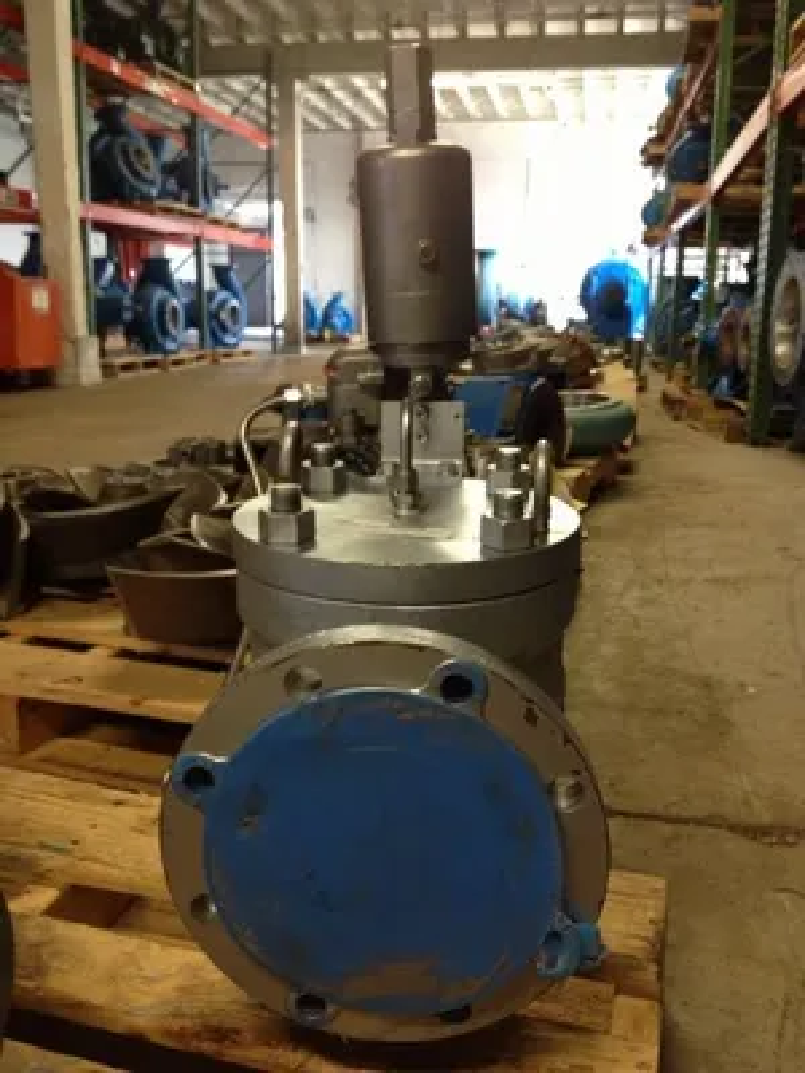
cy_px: 536
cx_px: 402
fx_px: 1085
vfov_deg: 52.6
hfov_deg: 40.7
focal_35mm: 35
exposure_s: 1/20
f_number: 2.4
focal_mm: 4.28
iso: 200
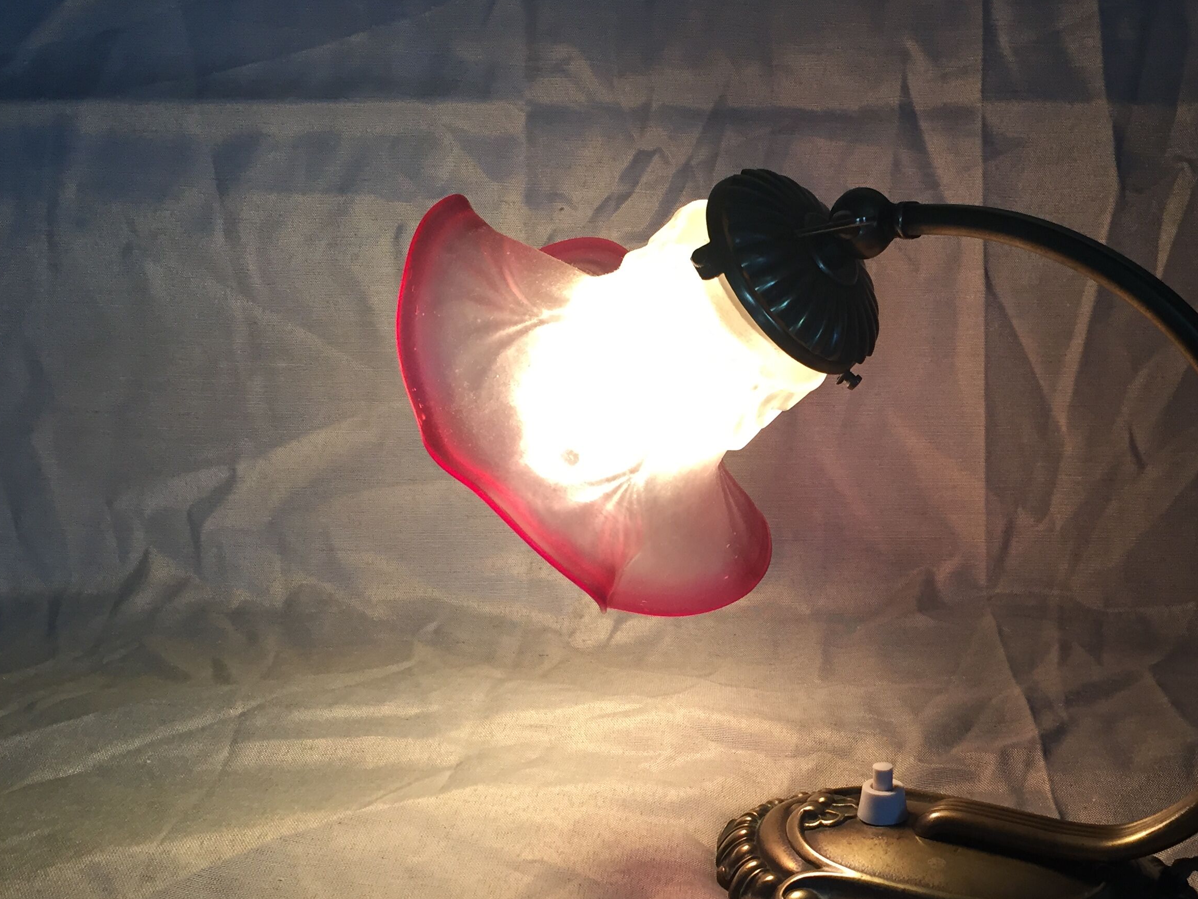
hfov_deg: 44.9
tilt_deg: -19.1
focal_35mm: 41
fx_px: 1419
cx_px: 824
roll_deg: +0.5
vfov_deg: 35.0
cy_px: 533
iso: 100
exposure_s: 1/33
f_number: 2.2
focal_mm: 4.15
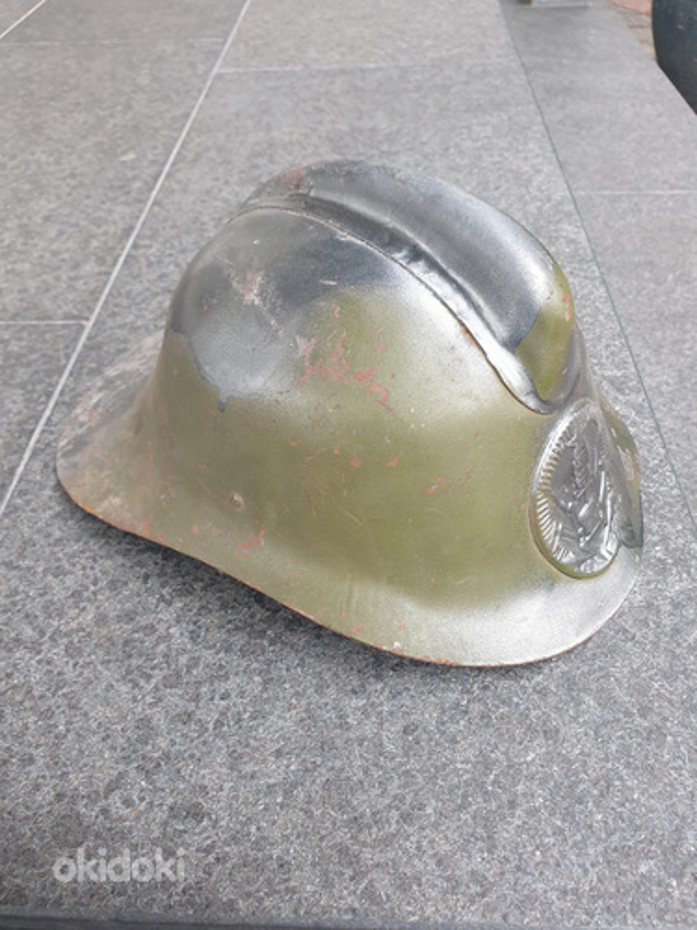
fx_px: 698
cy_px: 465
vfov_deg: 67.3
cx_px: 348
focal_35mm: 26
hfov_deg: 53.1
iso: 80
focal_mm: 4.3
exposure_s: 1/50
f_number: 2.4
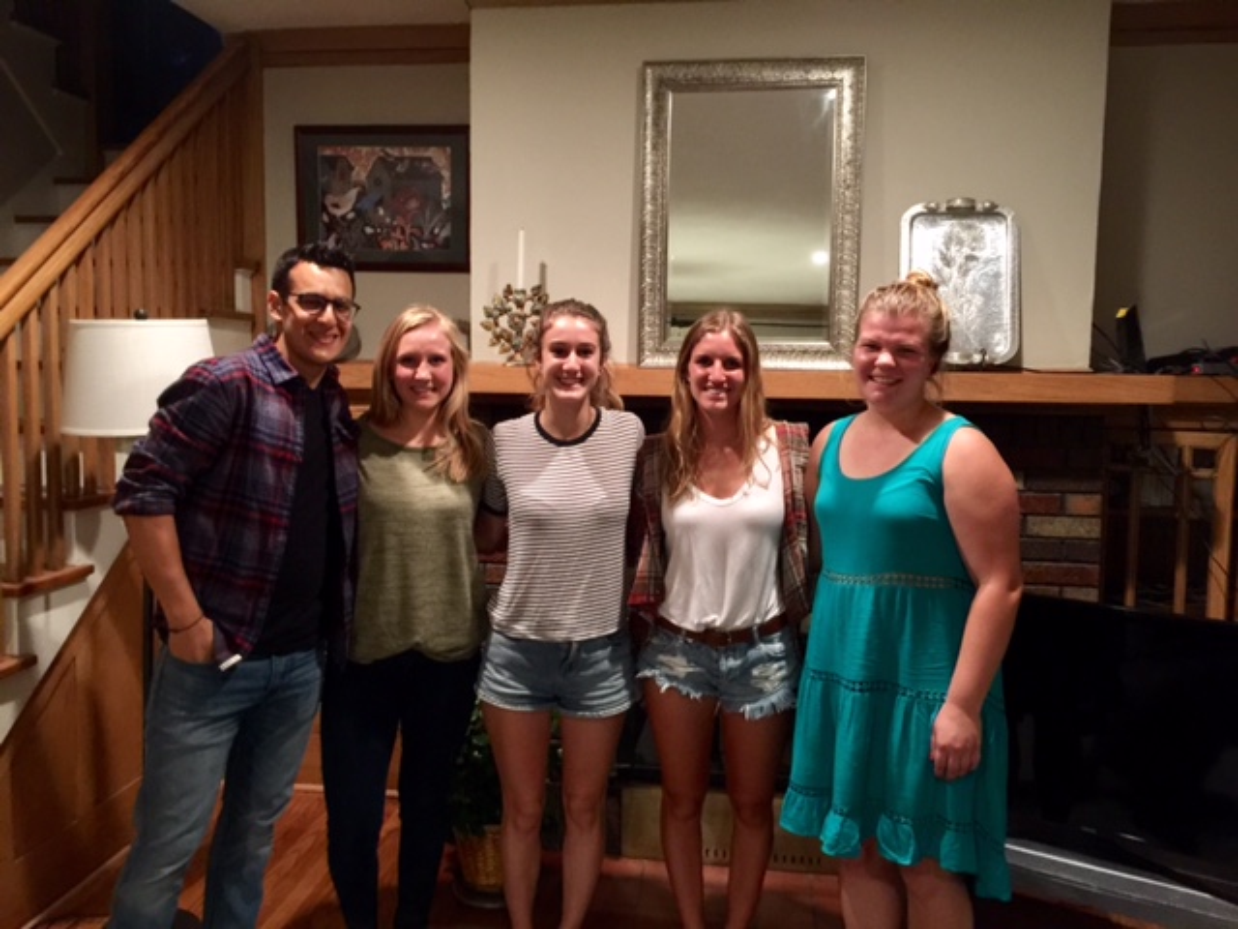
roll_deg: -1.1
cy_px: 464
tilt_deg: -7.2
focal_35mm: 29
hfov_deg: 61.7
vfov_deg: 48.2
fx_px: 1037
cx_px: 619
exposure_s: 1/8
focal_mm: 4.15
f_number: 2.2
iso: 125
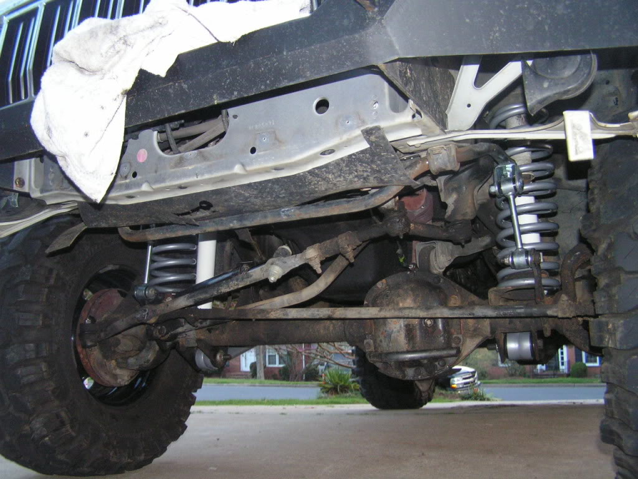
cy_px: 240
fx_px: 700
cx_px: 319
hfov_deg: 49.0
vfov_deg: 37.7
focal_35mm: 38
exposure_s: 1/40
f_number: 2.8
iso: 200
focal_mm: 6.3
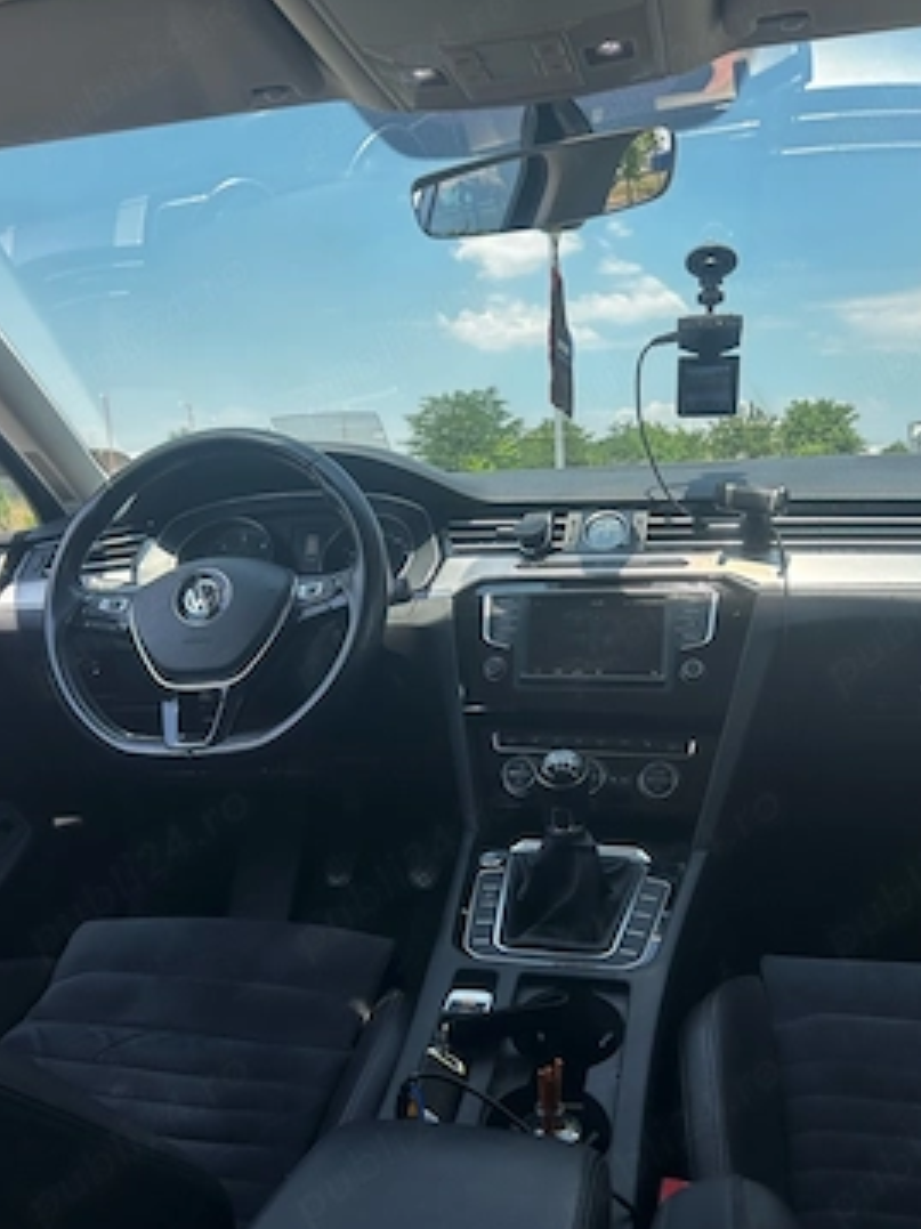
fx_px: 1029
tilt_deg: -8.7
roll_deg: +1.8
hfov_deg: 48.2
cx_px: 472
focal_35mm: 29
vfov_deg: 61.6
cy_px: 647
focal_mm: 5.7
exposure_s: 1/1183
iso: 50
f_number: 1.5
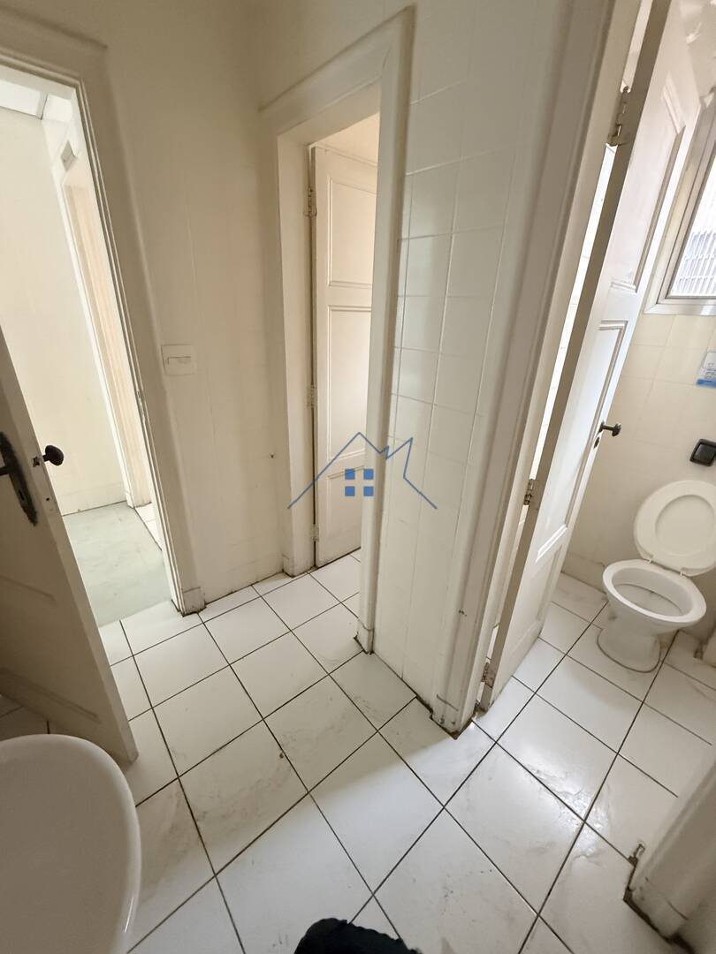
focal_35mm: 14
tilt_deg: -22.9
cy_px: 477
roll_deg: -2.4
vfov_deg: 102.1
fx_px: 386
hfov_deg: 85.7
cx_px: 358
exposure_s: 1/60
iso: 640
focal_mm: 2.22
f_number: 2.2
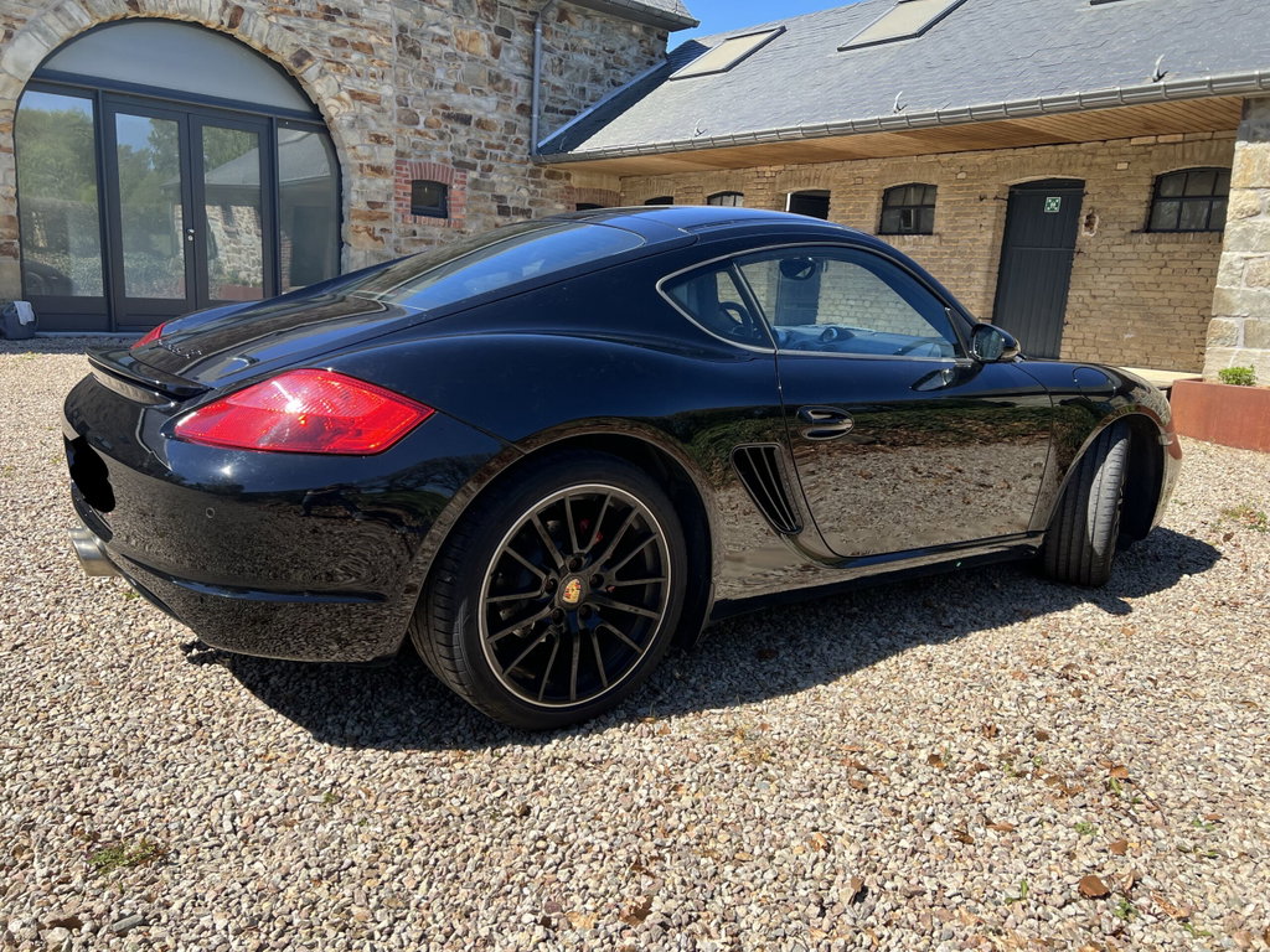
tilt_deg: -12.1
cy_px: 476
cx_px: 635
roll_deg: -2.9
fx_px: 954
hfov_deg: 67.3
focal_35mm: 26
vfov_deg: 53.1
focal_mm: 5.7
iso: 50
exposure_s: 1/1698
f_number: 1.5
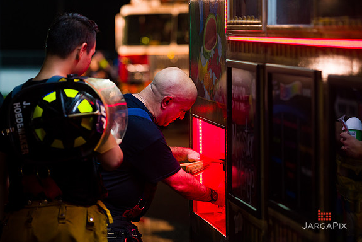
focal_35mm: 136
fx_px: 1368
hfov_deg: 15.1
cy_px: 121
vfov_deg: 10.1
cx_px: 180
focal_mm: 135
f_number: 3.2
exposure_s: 1/125
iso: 1600
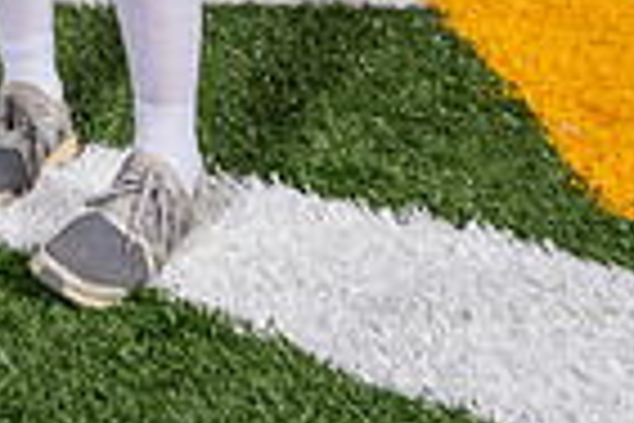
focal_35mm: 128
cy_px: -490
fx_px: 2254
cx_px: 72
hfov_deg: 15.8
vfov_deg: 9.8
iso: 200
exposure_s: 1/200
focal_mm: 40
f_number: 5.6
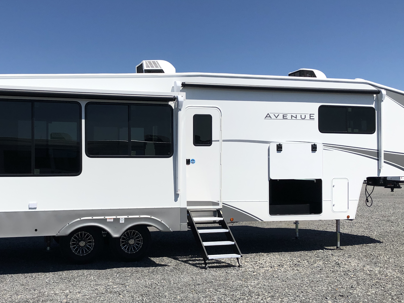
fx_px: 502
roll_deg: +0.0
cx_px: 152
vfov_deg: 33.6
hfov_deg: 43.5
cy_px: 160
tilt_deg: +0.1
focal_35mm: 43
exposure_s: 1/4000
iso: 20
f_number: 1.8
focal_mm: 3.99
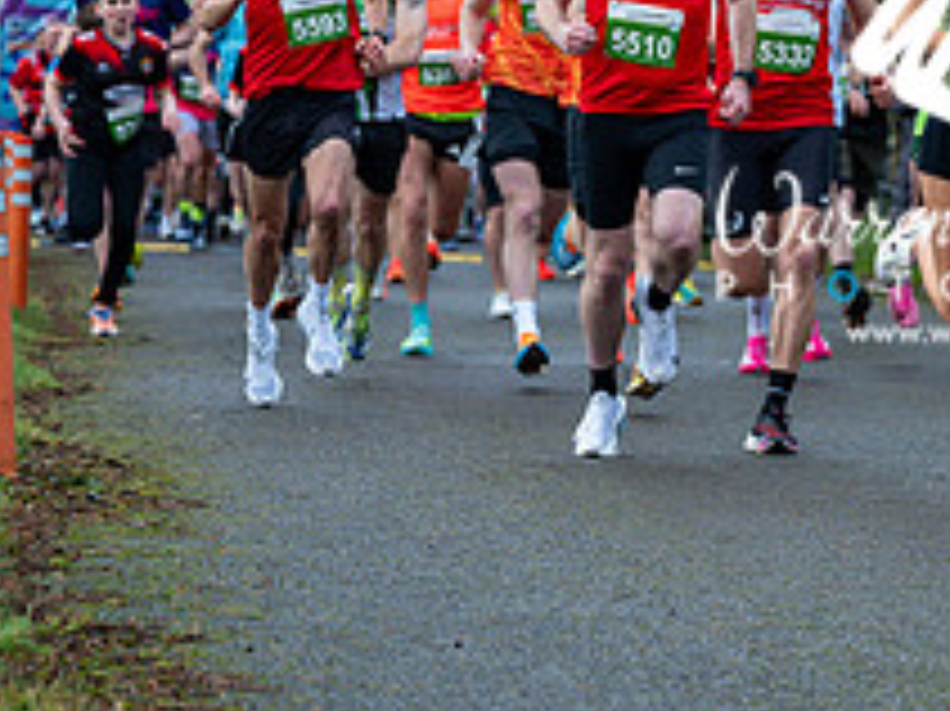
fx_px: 5074
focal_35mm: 185
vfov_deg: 8.0
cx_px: 1009
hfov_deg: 10.6
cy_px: 146
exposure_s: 1/1250
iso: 360
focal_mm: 70
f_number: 2.8
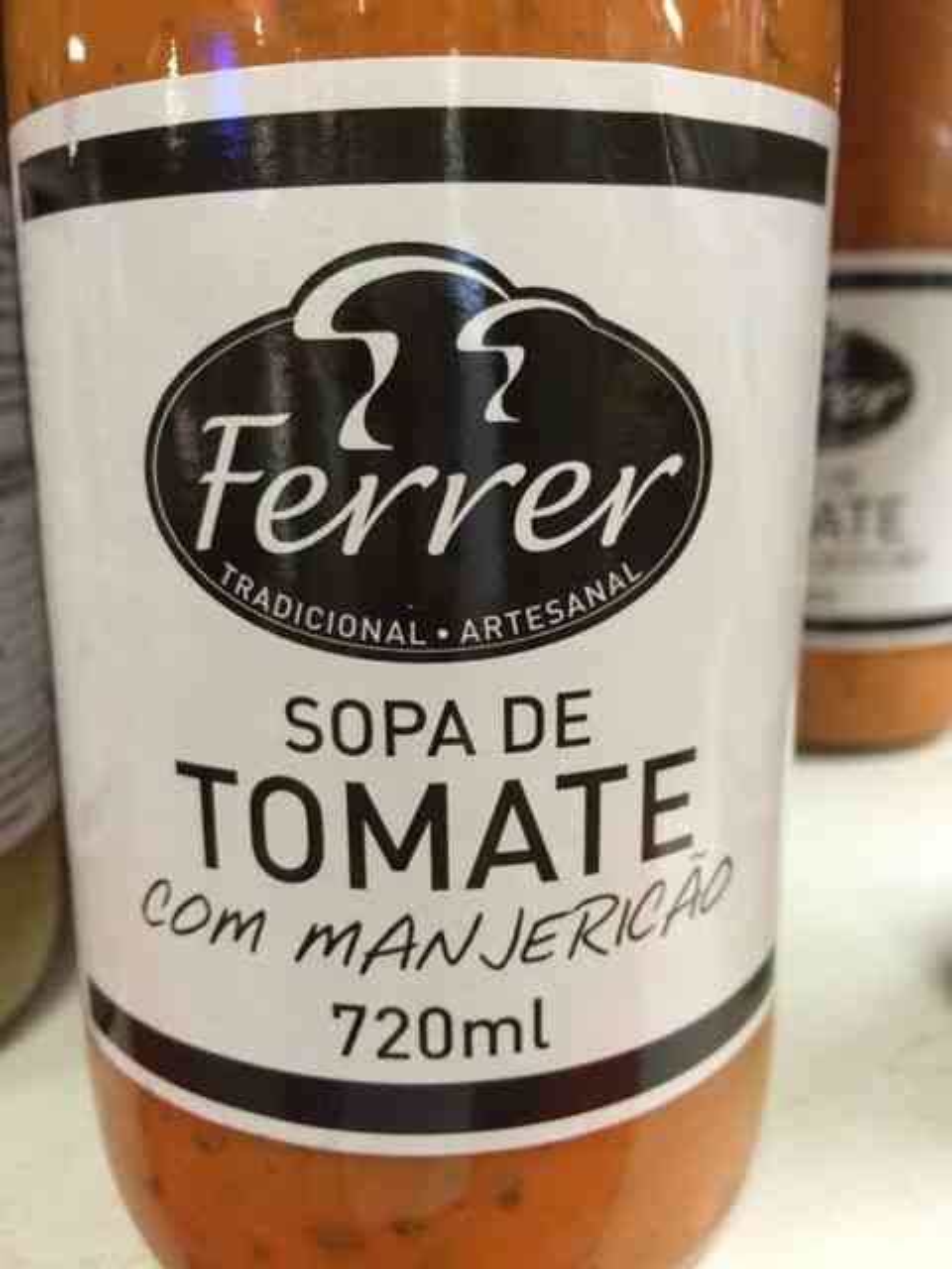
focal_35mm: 29
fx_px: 1063
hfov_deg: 48.2
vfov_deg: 61.7
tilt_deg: -17.2
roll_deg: +0.3
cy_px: 634
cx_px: 476
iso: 100
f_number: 2.2
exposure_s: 1/30
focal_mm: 4.15
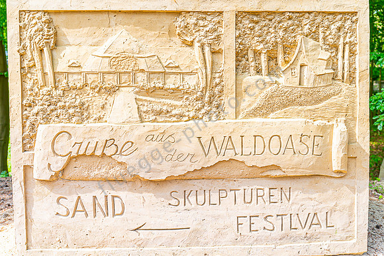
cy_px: 128
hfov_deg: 63.7
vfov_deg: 45.0
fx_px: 309
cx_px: 194
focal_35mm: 29
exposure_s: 1/640
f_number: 2.8
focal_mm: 28
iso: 100
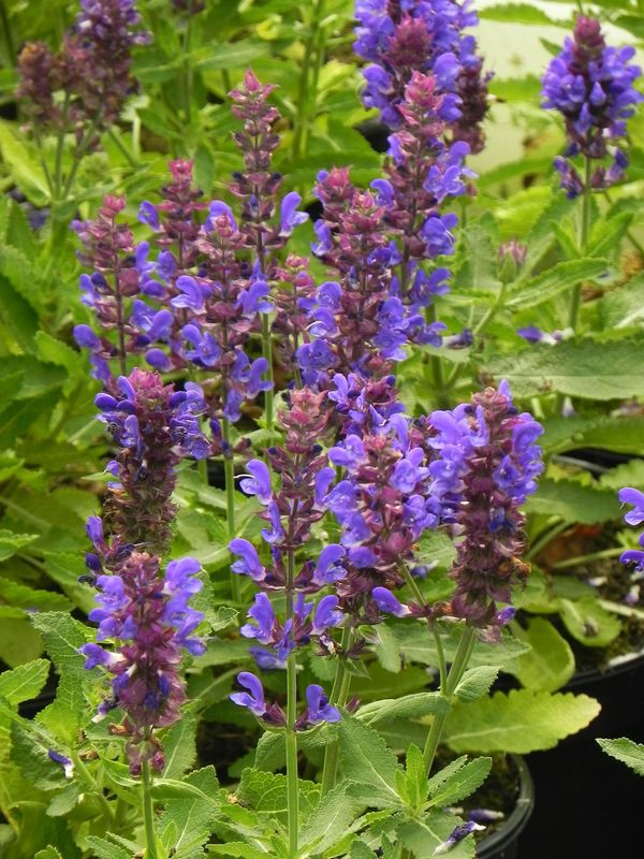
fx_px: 8359
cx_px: 322
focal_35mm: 337
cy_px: 430
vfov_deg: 5.9
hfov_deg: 4.4
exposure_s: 1/320
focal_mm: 59.9
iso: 160
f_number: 5
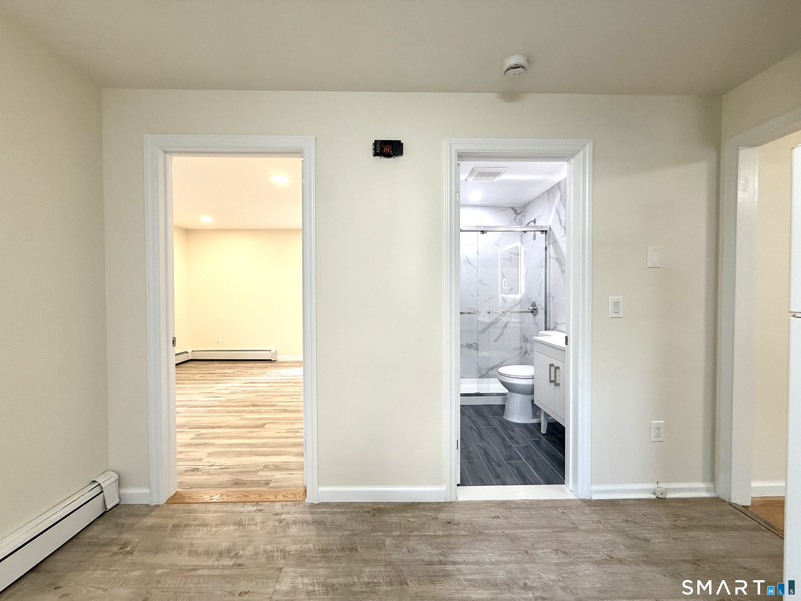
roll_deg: +0.4
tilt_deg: -0.6
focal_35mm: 14
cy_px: 300
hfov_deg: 102.1
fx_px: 324
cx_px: 400
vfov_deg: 85.7
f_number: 2.2
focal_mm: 2.22
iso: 160
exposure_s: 1/120
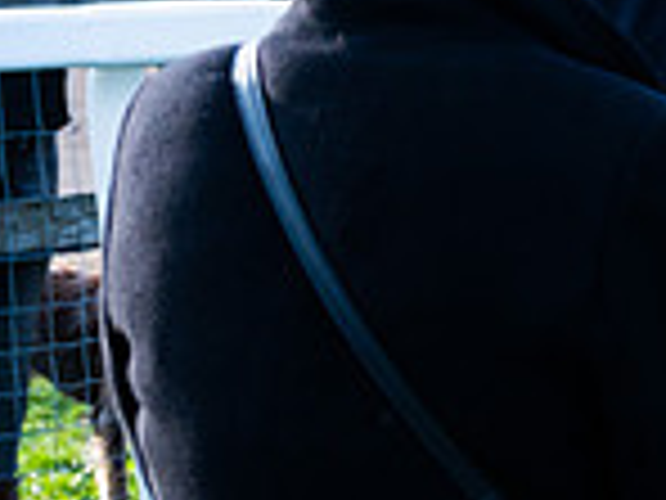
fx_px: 2963
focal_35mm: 154
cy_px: -68
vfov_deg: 9.5
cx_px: 1296
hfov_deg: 11.6
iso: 500
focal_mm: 41
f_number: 4
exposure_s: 1/1000
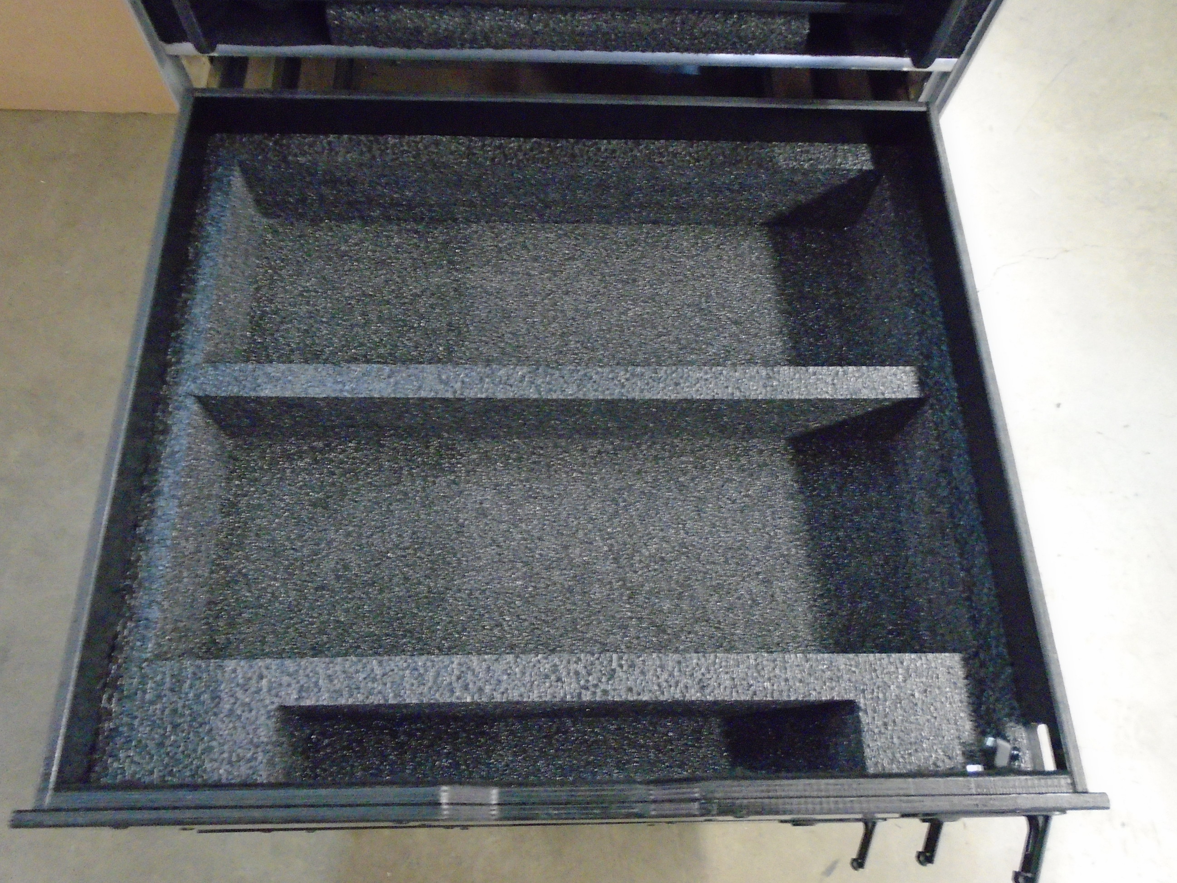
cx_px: 588
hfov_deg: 67.3
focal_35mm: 26
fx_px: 884
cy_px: 442
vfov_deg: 53.1
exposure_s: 1/8
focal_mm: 4.6
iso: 800
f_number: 3.2
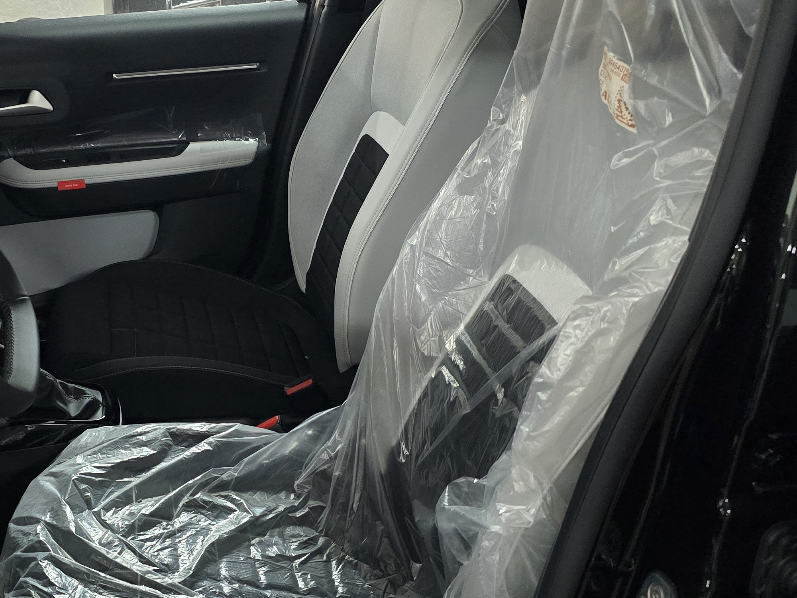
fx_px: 1059
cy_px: 377
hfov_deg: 40.5
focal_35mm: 46
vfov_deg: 31.4
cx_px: 239
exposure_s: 1/50
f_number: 1.7
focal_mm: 6.3
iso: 1600
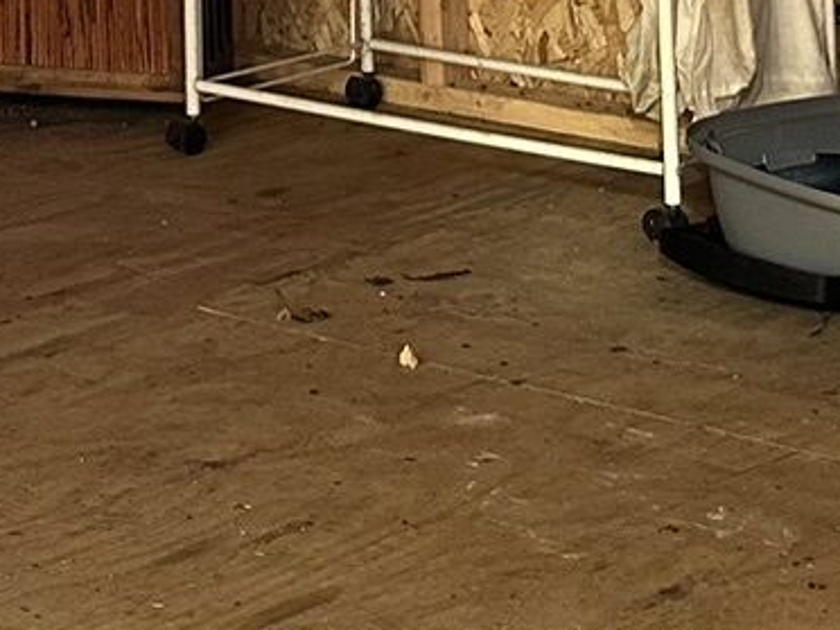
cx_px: -215
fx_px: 3203
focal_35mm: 132
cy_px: -926
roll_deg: +0.2
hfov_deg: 14.4
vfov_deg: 9.8
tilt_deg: +5.4
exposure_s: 1/121
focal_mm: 6.86
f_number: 1.78
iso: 200
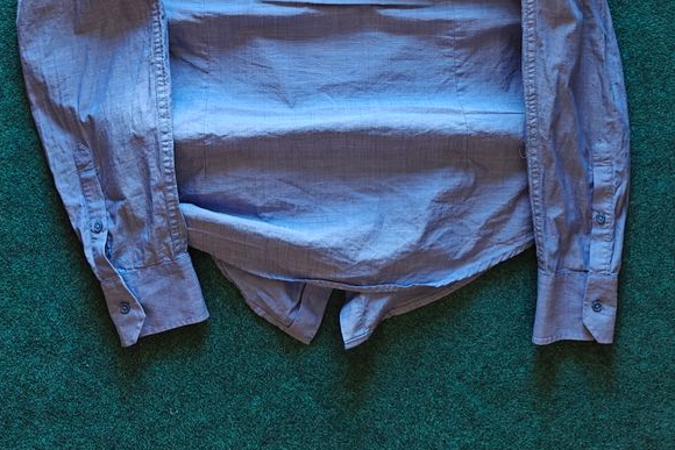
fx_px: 619
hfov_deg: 57.2
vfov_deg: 36.3
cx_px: 327
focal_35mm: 33
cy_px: 9
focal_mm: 6.06
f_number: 1.6
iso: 320
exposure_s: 1/100
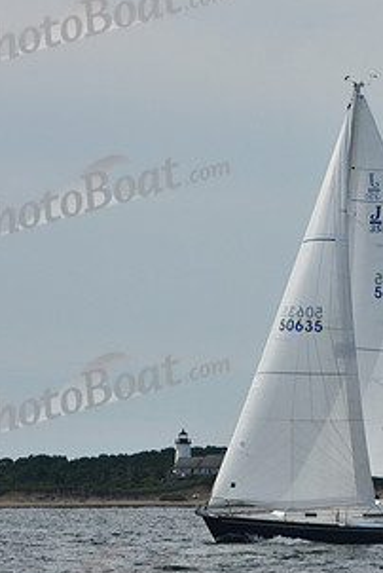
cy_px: 268
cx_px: 329
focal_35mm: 384
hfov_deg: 3.6
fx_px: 6114
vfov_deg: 5.4
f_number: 9
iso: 320
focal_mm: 200
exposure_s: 1/1000
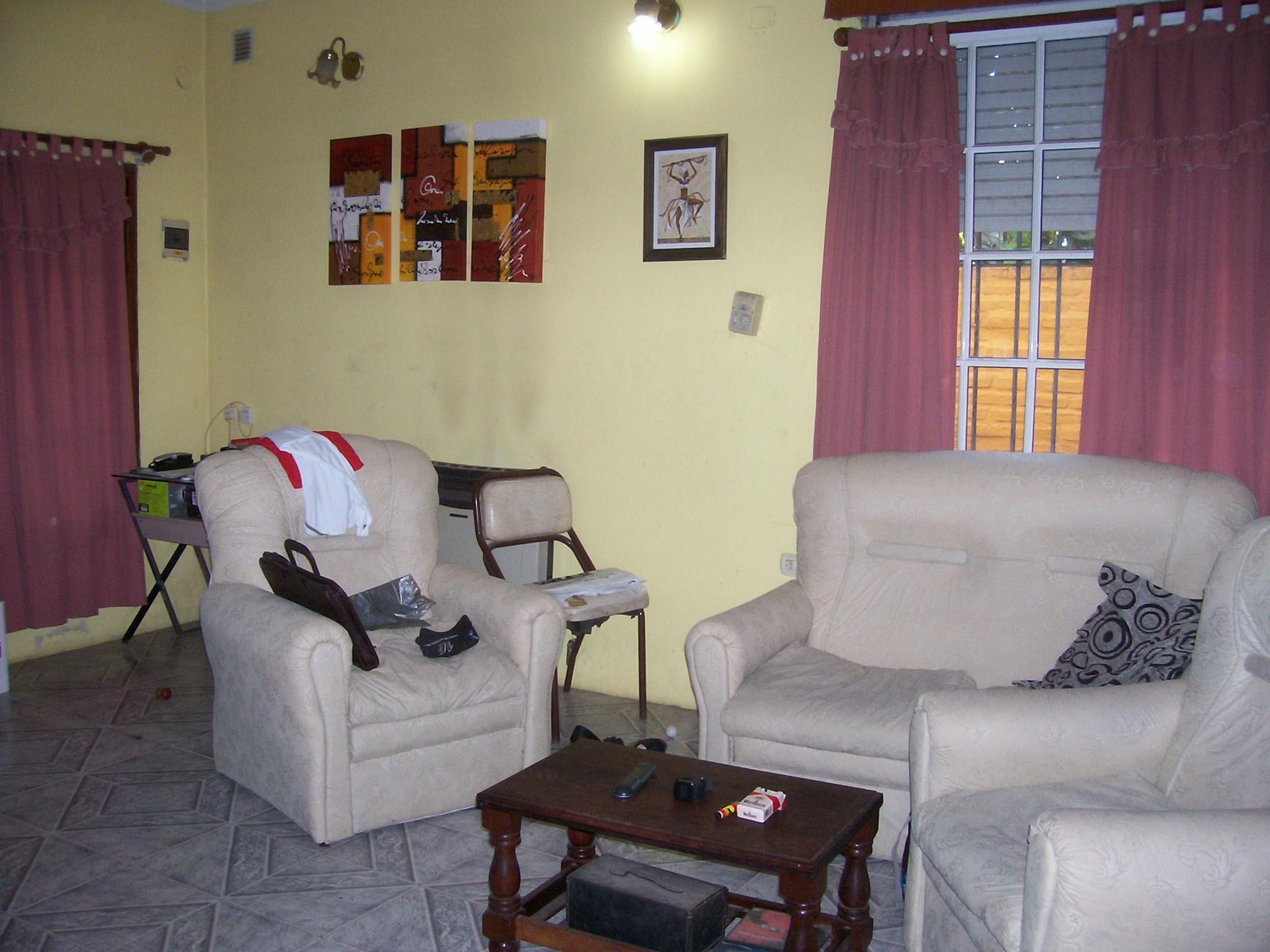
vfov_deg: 41.8
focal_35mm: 34
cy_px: 476
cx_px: 635
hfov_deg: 54.0
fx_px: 1247
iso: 140
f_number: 2.7
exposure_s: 1/112
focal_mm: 5.6
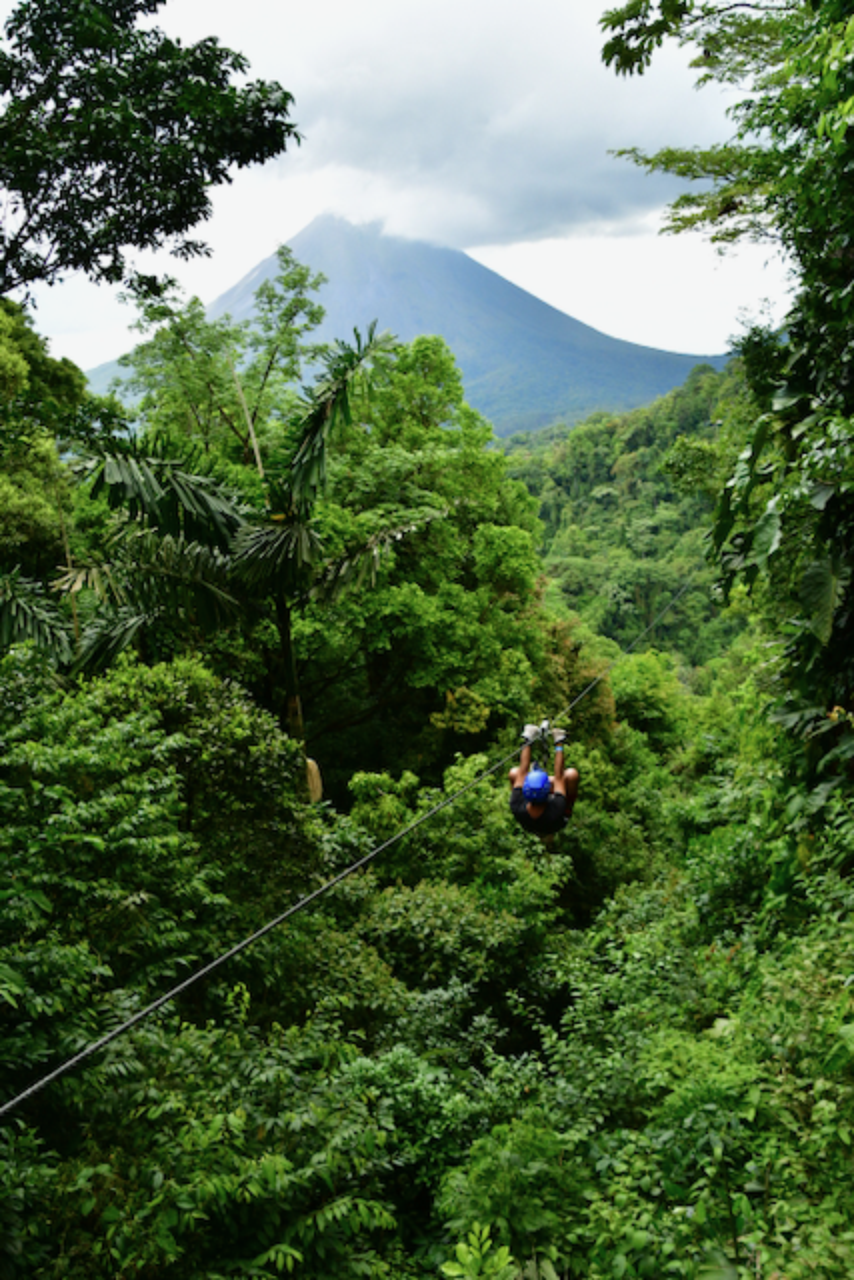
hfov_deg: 48.0
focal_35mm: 27
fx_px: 960
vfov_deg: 67.4
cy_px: 640
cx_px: 427
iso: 1000
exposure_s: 1/1000
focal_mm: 18
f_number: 6.3
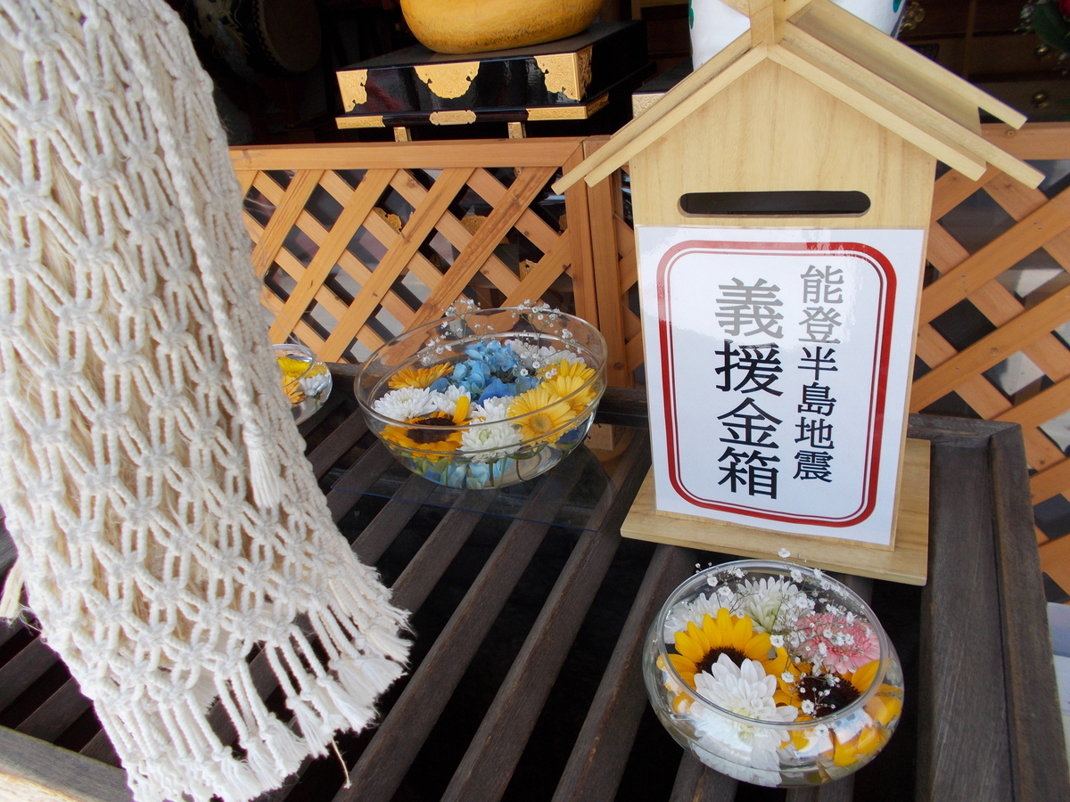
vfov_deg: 53.1
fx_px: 804
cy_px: 401
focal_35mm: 26
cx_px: 535
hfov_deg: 67.3
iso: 100
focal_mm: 4.6
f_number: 3.2
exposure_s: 1/250
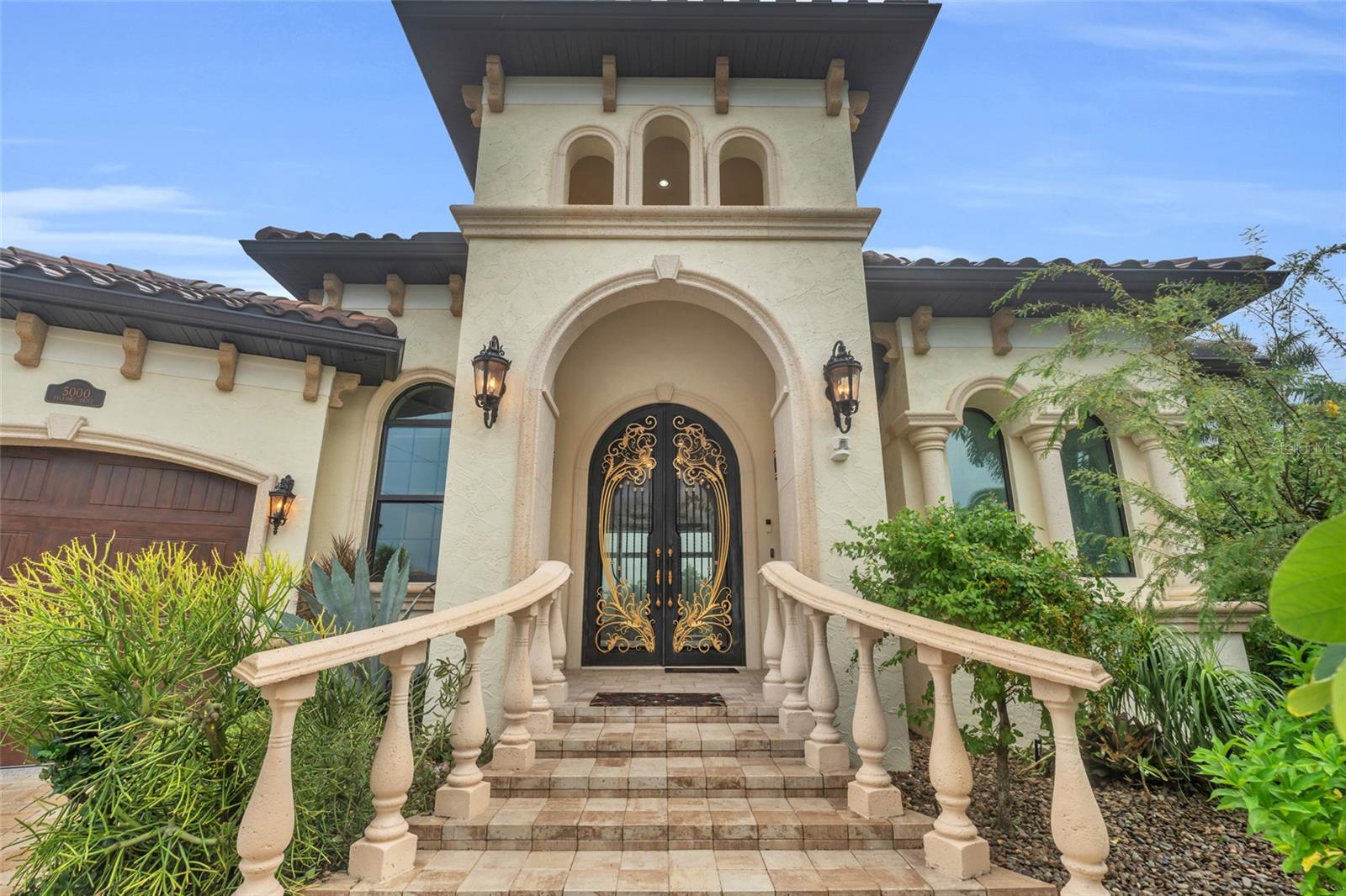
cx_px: 673
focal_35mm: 16
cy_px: 448
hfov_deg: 96.7
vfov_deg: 73.7
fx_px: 598
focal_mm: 16
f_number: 9
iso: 200
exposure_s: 1/200
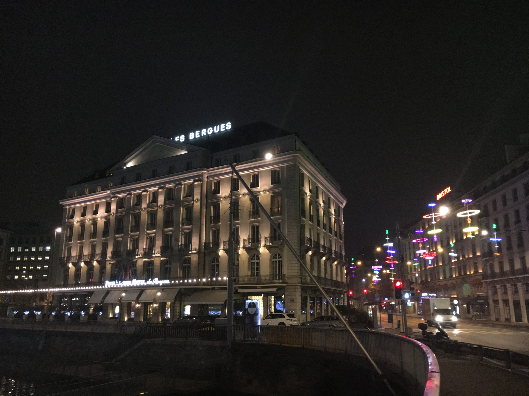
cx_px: 264
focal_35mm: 29
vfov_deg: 48.2
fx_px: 443
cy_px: 198
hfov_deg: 61.7
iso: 250
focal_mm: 4.15
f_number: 2.2
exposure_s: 1/17
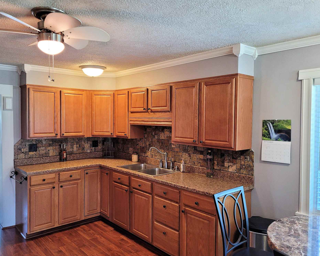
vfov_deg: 51.5
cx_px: 146
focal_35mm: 28
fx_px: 265
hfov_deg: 62.1
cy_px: 130
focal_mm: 5.4
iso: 200
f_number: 1.8
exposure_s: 1/39
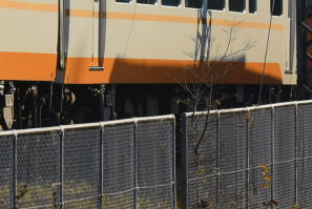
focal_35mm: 678
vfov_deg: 2.0
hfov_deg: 3.0
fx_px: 5886
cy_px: -37
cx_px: -164
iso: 400
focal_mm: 105
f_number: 5.6
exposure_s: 1/1600
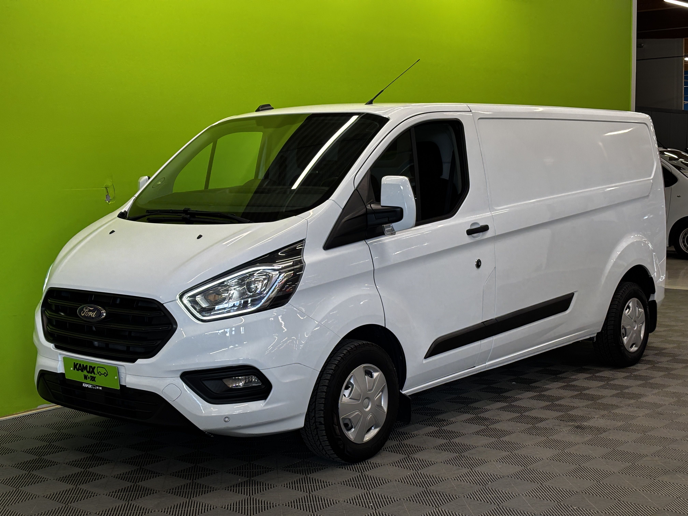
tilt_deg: -5.3
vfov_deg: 28.0
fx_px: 1034
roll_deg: +1.0
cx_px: 344
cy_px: 258
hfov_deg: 36.8
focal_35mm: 52
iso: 40
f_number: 1.6
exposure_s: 1/100
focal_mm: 5.96
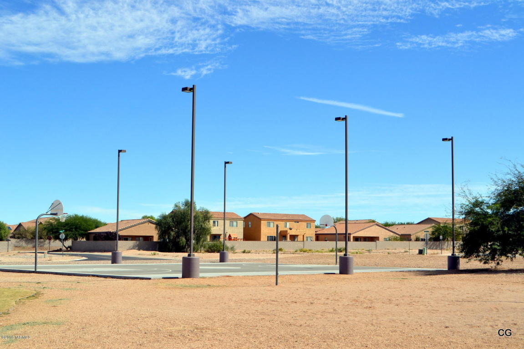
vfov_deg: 26.5
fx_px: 742
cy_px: 174
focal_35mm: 51
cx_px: 262
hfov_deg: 38.9
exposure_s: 1/400
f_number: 10
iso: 100
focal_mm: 34
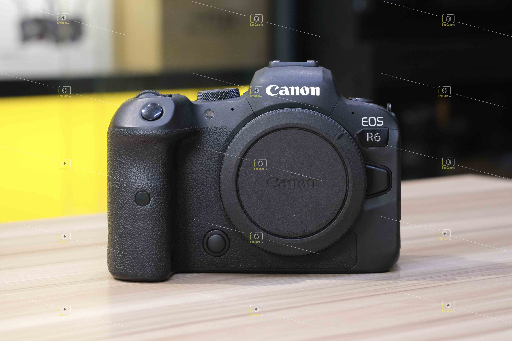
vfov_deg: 15.2
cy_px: 170
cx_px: 256
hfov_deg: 22.6
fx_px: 1280
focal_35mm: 90
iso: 3200
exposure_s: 1/125
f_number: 6.4
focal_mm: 60
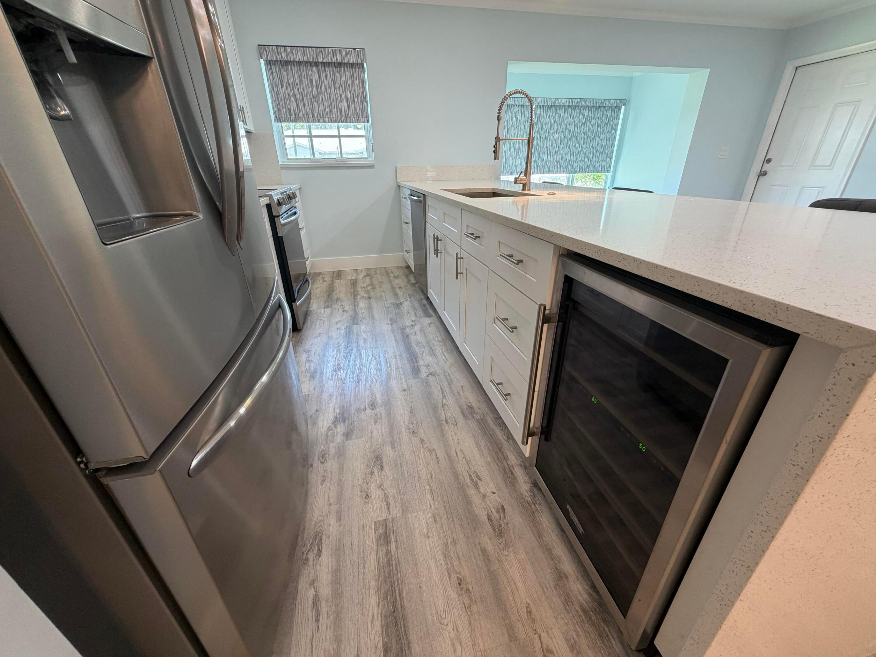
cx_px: 438
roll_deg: +1.4
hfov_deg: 102.1
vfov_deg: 85.7
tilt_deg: -25.3
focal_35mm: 14
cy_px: 328
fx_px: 354
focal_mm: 2.22
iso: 160
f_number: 2.2
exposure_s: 1/60
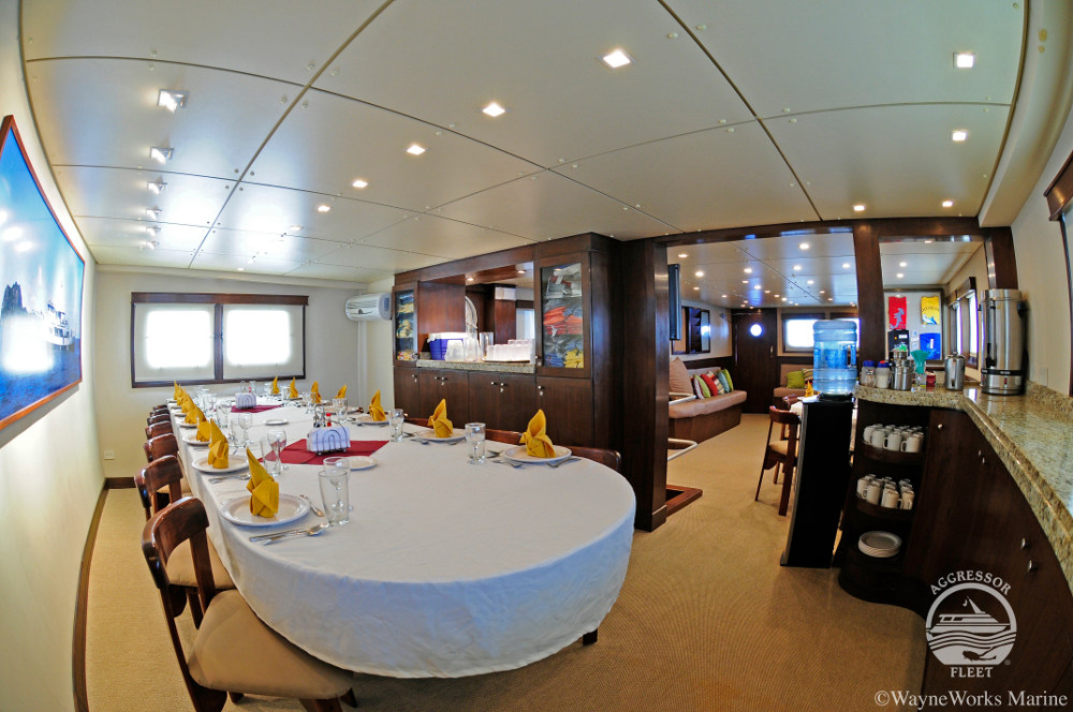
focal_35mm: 16
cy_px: 356
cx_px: 536
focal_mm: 10.5
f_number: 5
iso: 400
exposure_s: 1/4
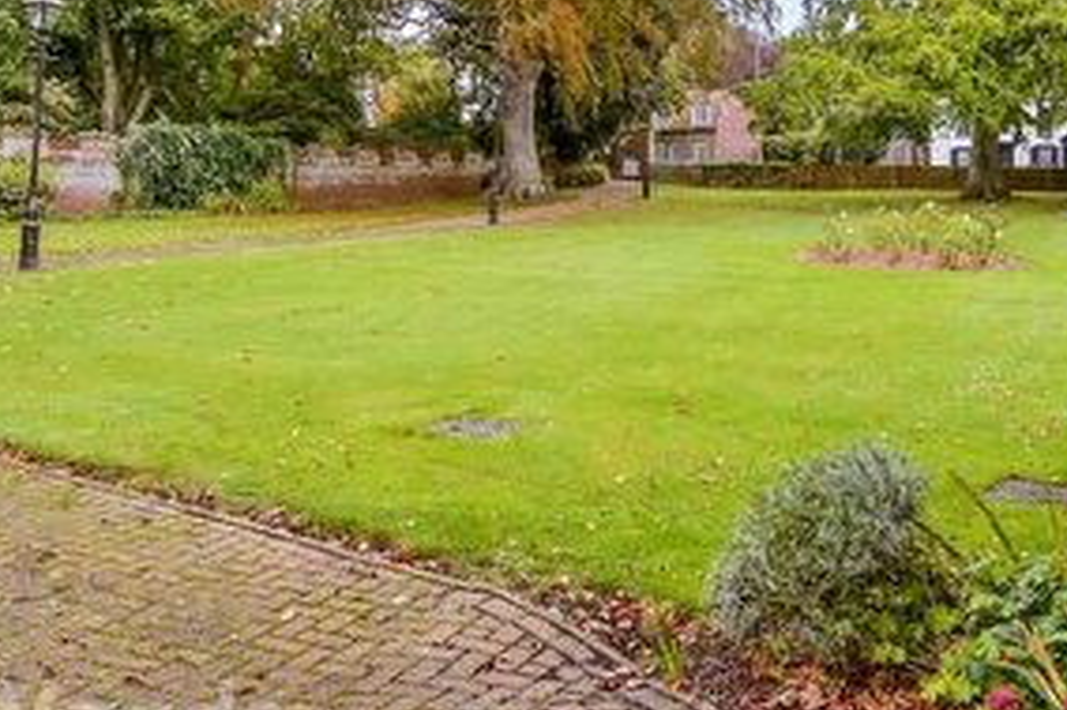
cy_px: 126
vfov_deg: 34.6
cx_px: 695
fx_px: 1096
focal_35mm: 37
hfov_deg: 51.1
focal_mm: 10
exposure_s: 1/60
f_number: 8
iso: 200
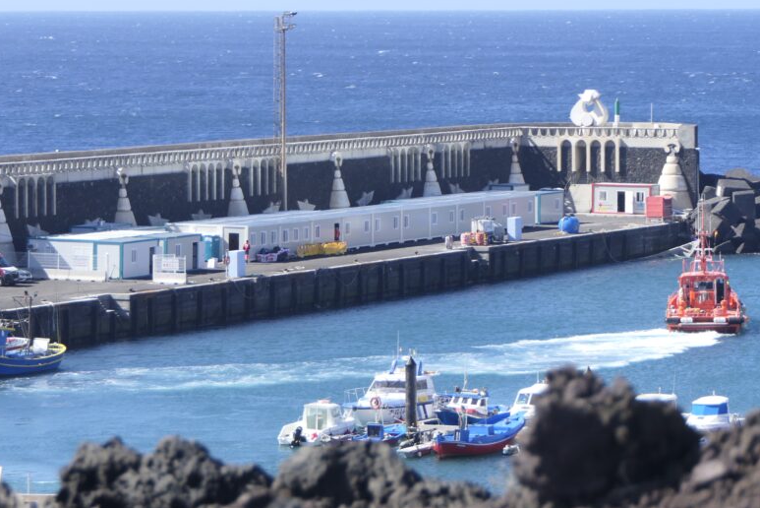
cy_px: 235
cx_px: 383
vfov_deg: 6.9
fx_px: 4224
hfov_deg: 10.3
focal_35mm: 200
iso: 125
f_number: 4.3
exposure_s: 1/500
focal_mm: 55.6
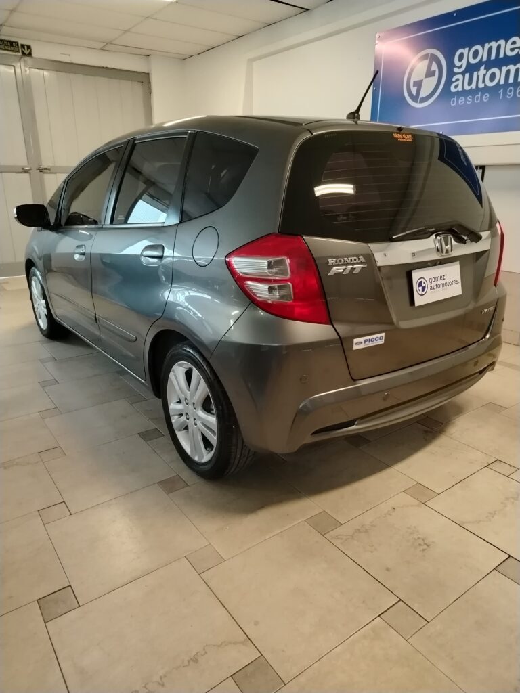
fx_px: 481
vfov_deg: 71.6
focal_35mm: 24
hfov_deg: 56.8
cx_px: 260
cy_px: 346
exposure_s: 1/33.3
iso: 2331
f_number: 1.75
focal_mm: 5.25
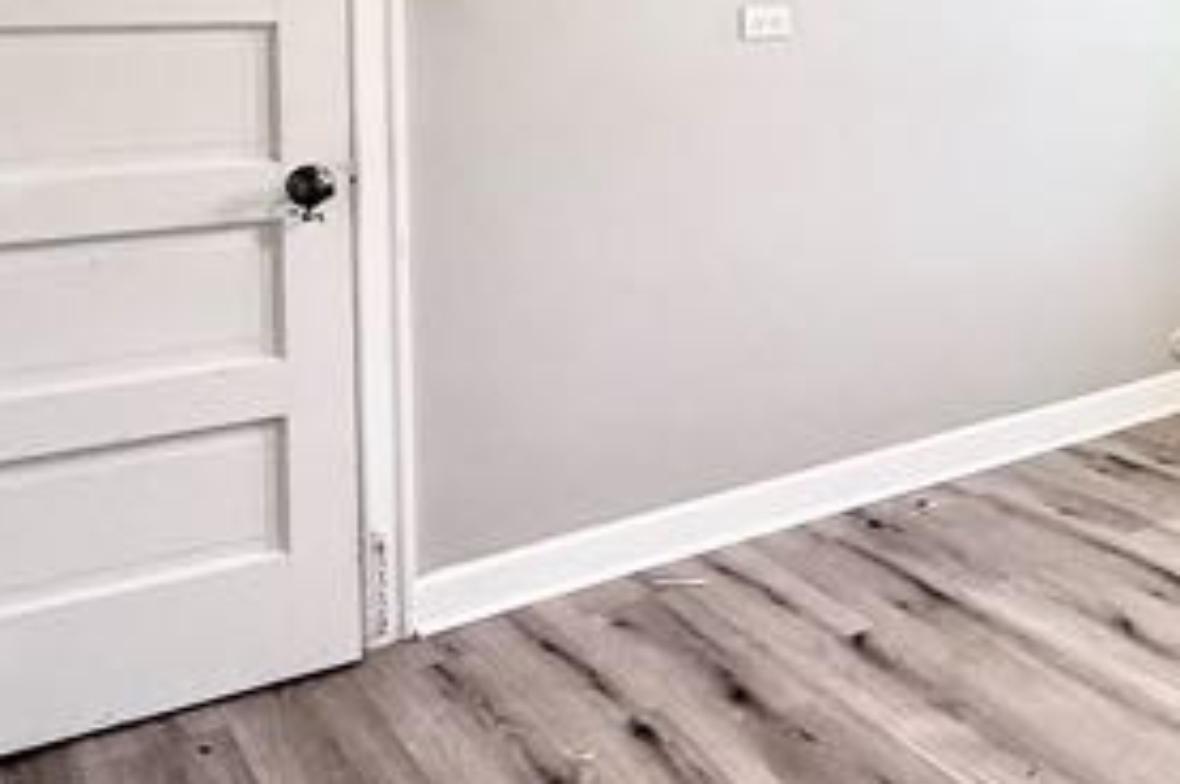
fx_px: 1441
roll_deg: +2.2
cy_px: 28
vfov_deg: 28.8
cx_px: 1154
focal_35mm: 44
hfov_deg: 39.7
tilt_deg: +1.7
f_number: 2.2
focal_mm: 2.22
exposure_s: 1/99
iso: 125
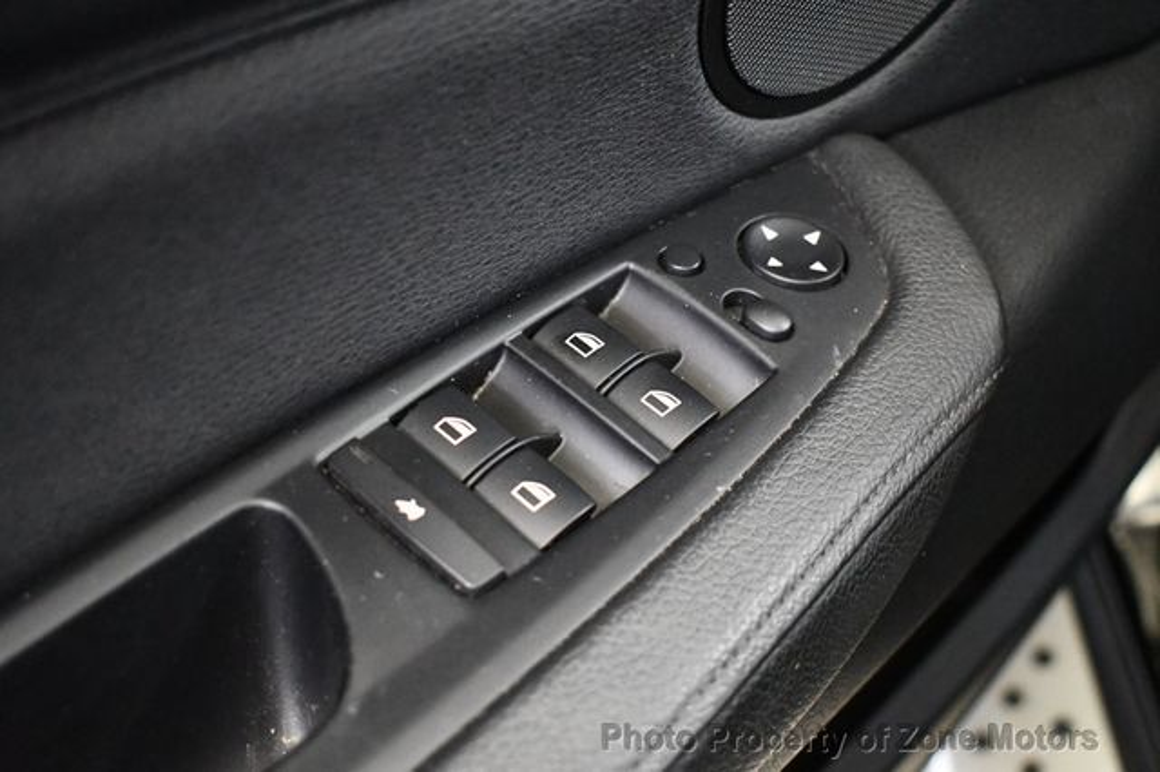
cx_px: 580
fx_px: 1642
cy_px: 386
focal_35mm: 51
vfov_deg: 26.5
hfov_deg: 38.9
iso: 8000
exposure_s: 1/60
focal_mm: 34
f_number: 4.5
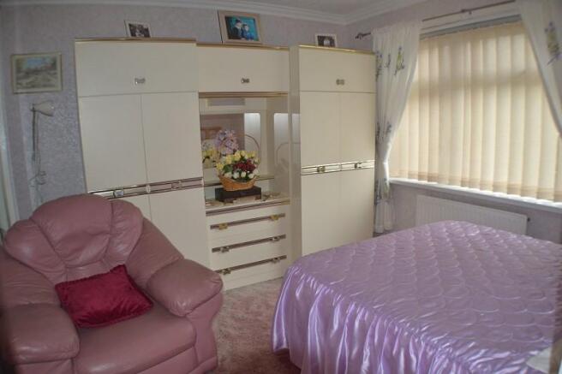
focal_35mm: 33
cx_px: 281
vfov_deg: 39.9
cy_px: 187
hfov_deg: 57.2
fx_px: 515
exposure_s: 1/60
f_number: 3.8
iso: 800
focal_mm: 22
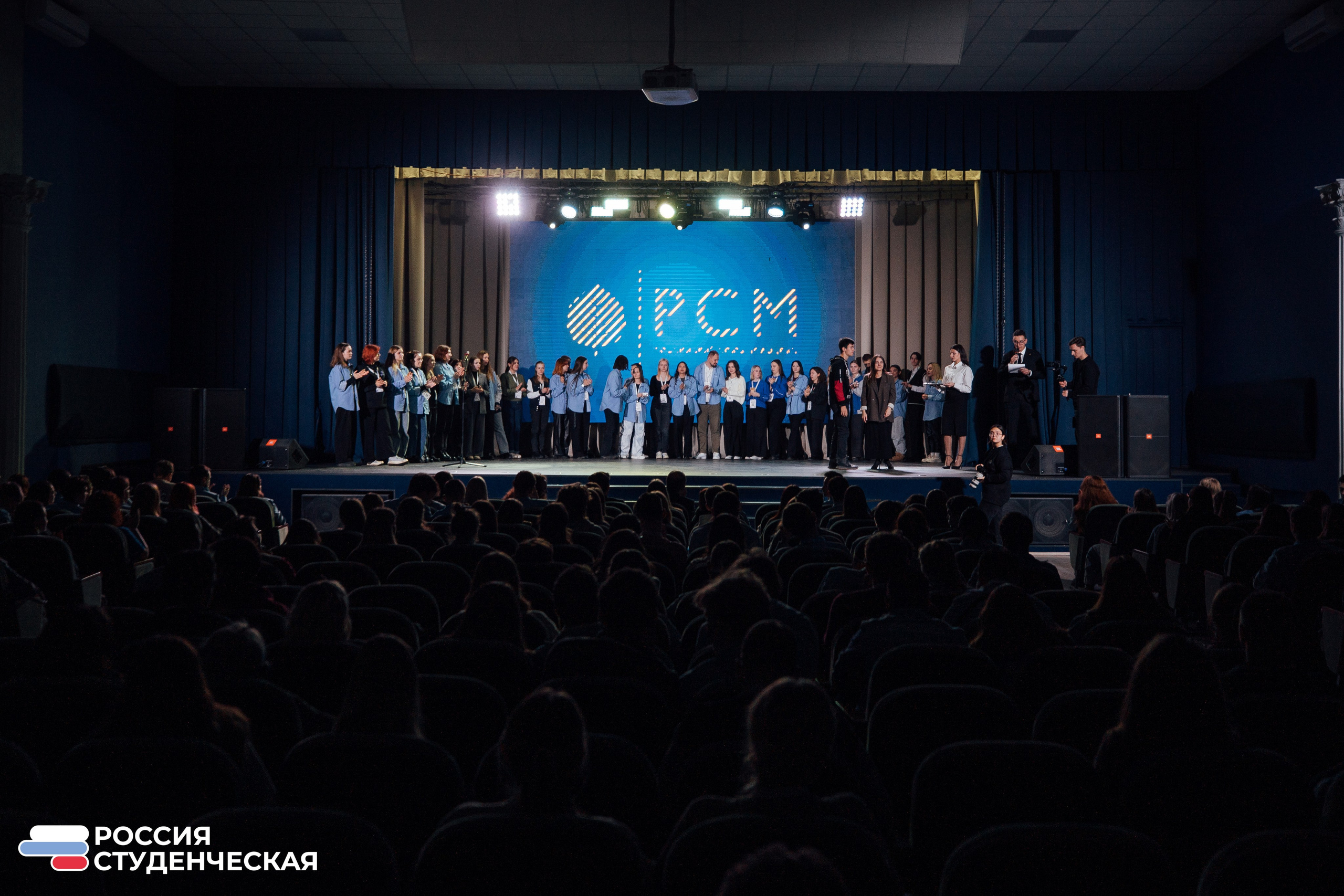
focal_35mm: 42
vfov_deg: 31.7
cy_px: 367
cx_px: 666
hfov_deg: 46.2
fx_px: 1575
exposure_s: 1/200
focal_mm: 35
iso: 500
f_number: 2.8
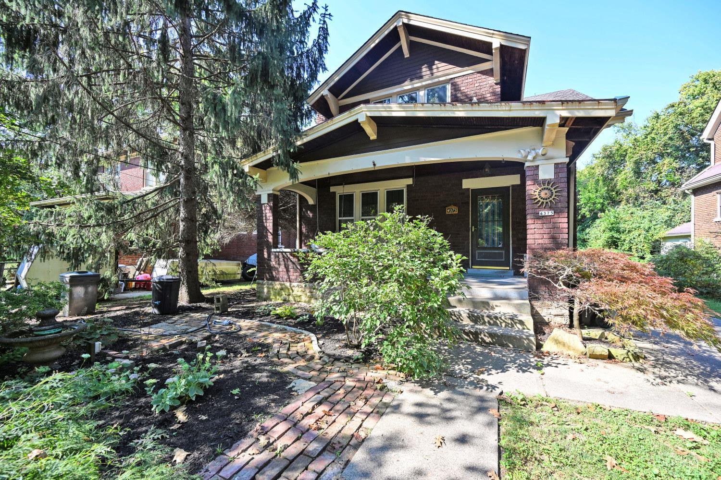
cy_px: 240
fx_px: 280
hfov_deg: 104.3
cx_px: 360
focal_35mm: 14
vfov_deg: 81.2
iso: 200
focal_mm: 14
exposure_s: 1/250
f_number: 5
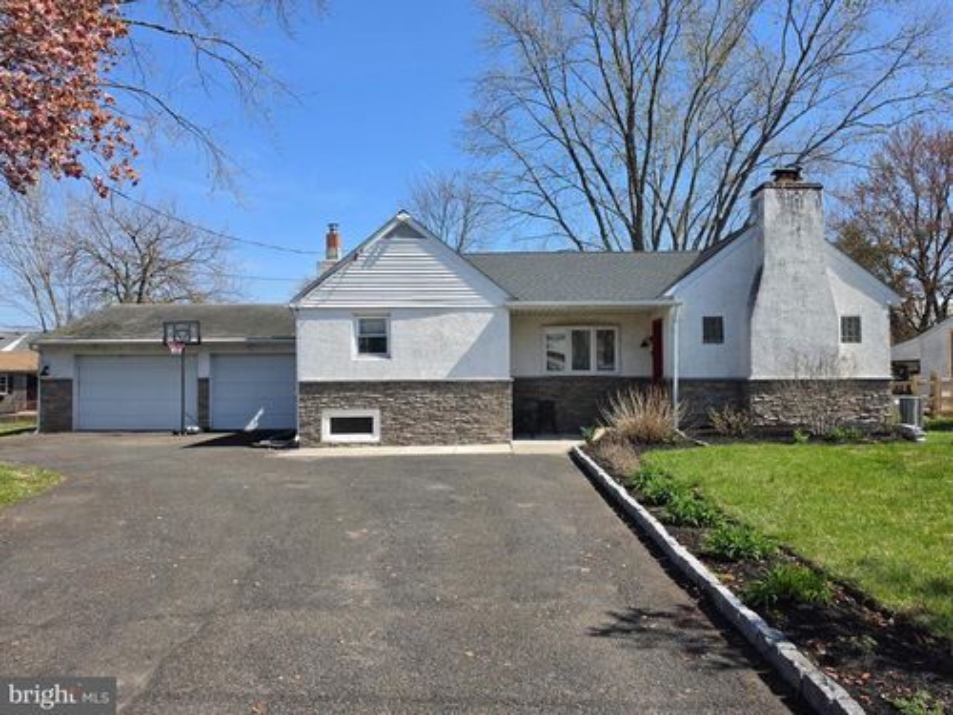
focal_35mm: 23
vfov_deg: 58.9
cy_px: 358
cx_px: 476
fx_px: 633
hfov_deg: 73.9
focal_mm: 6.5
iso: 64
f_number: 1.4
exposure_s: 1/5015
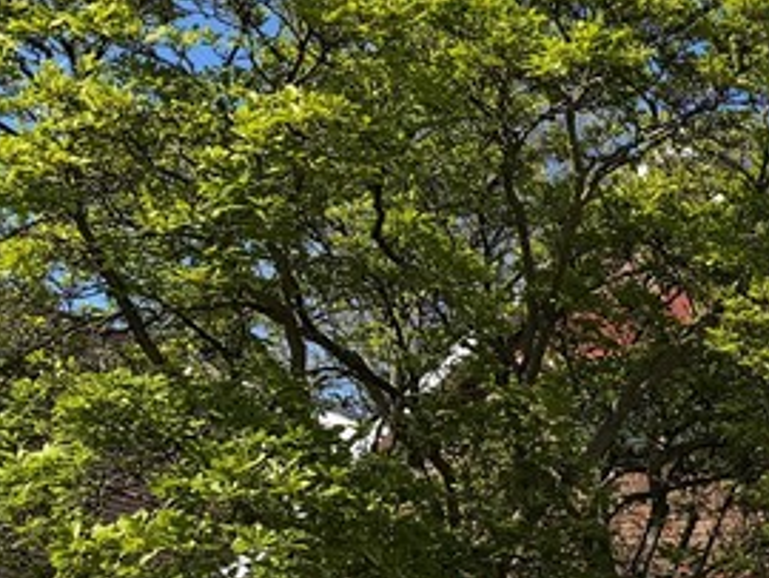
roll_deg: -0.9
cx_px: 1356
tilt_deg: +19.6
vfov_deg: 16.2
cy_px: 208
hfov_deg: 17.7
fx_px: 2023
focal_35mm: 91
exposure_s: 1/3953
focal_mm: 6.76
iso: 80
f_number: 1.78
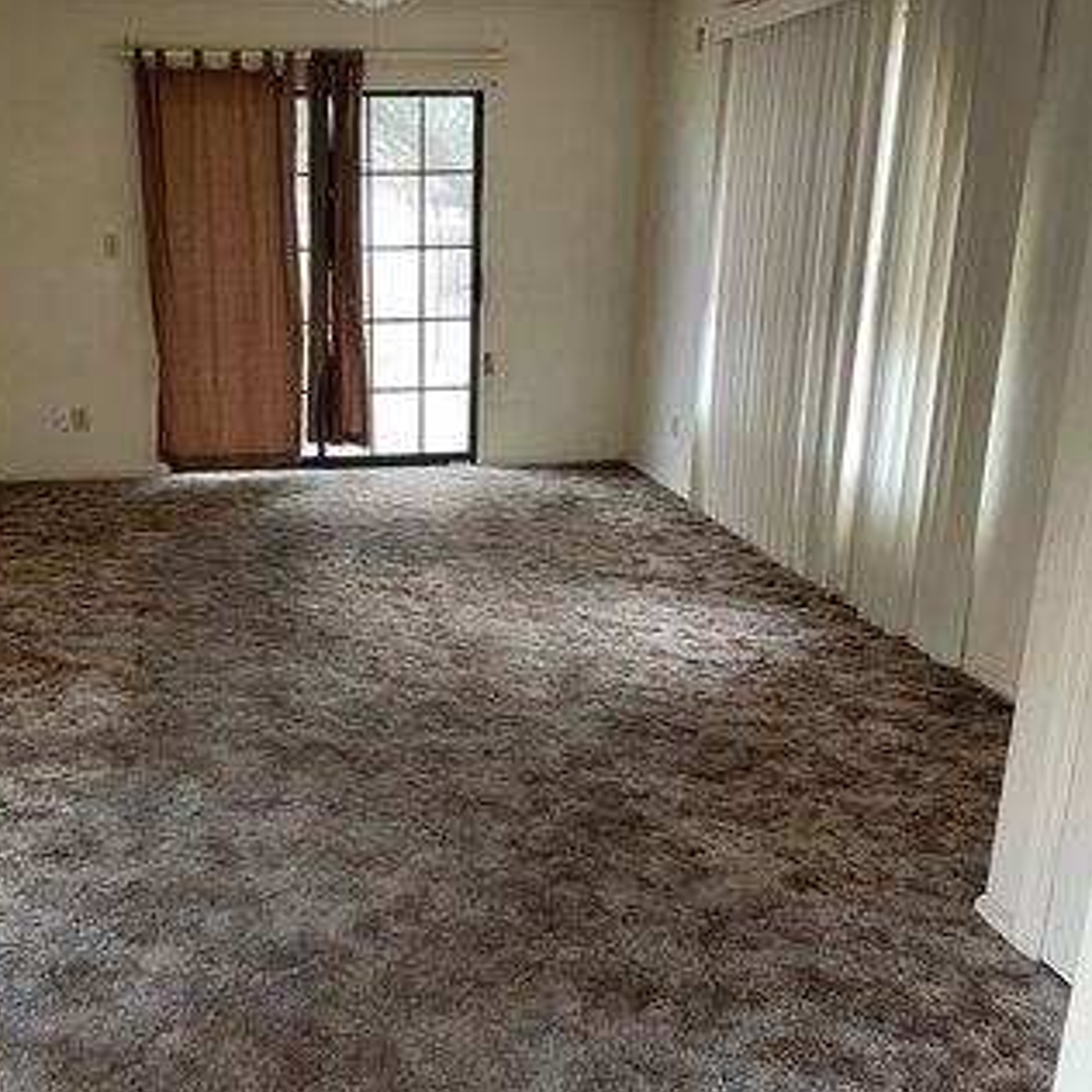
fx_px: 1106
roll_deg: +0.9
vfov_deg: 52.5
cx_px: 361
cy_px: 543
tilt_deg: -14.3
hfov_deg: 51.5
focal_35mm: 31
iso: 250
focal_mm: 4.2
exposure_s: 1/60
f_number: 1.6
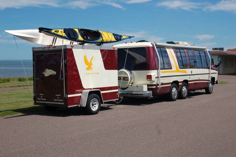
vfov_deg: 25.7
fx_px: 344
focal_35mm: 52
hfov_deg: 37.9
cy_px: 78
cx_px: 118
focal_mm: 35
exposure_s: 1/250
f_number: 8
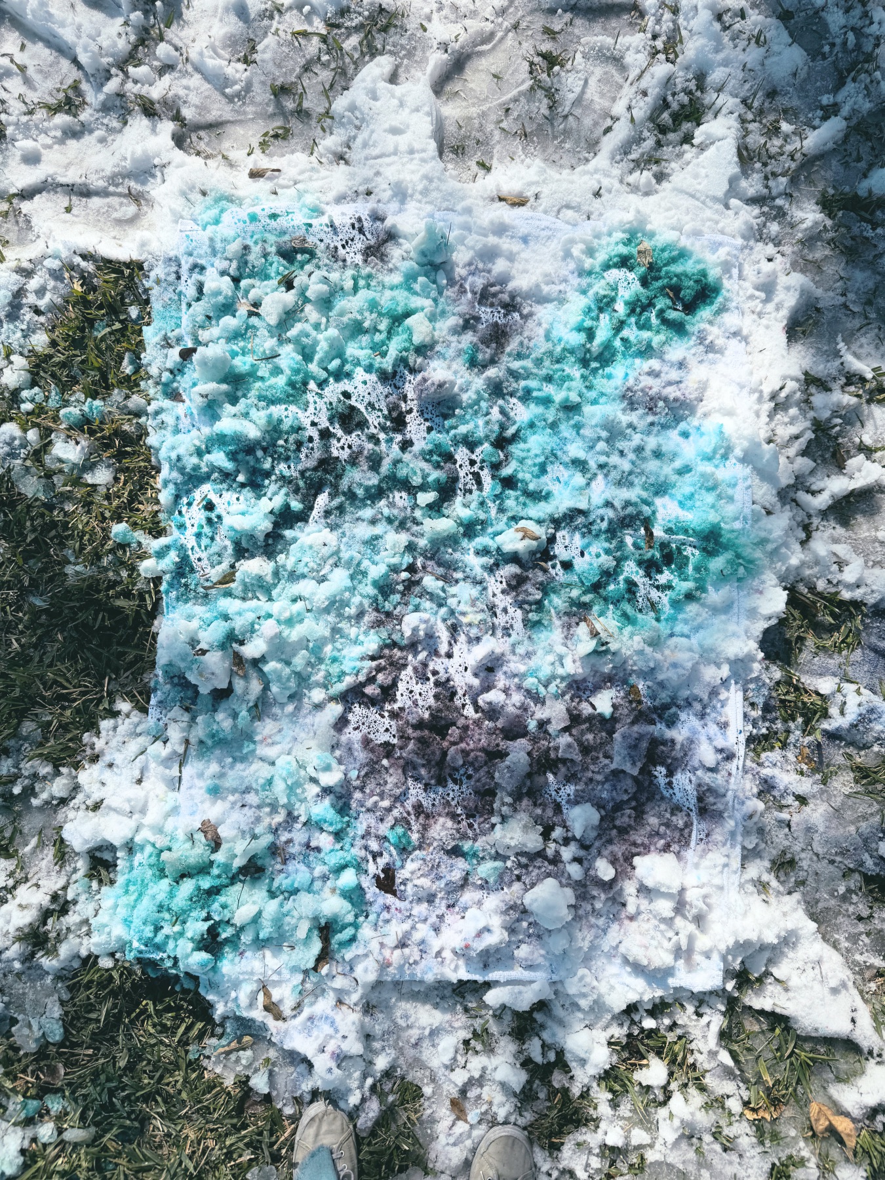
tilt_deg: -82.1
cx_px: 442
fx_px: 818
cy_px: 590
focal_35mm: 24
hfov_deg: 56.8
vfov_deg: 71.6
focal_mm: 6.76
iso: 80
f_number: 1.78
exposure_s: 1/9009
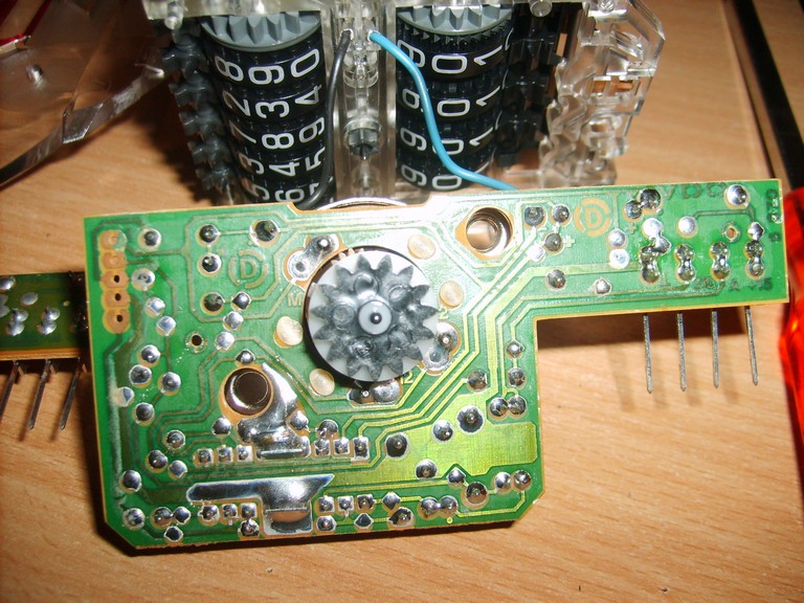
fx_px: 813
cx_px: 402
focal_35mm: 35
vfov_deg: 40.7
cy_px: 302
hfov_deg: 52.6
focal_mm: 5.8
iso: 100
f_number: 2.8
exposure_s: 1/45
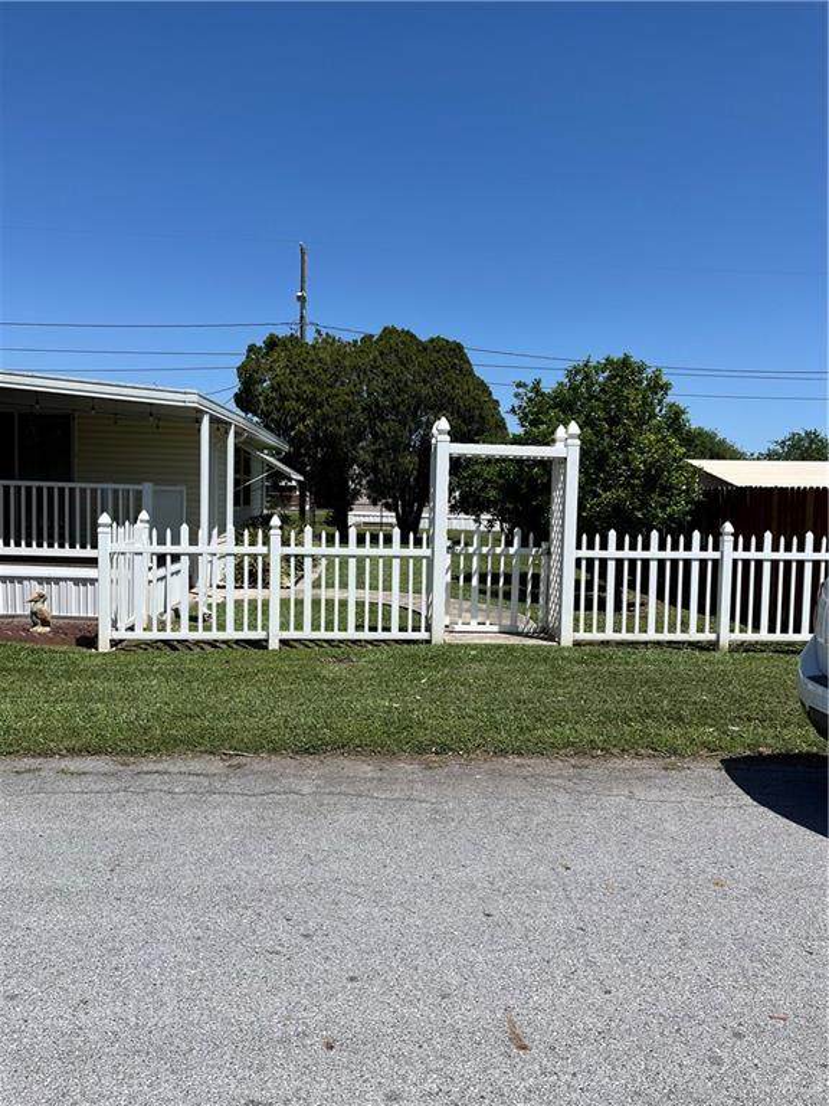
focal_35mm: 26
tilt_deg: -3.3
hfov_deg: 53.1
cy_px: 553
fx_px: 830
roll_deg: -1.7
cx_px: 414
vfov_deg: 67.3
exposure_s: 1/5076
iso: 50
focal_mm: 5.1
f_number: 1.6
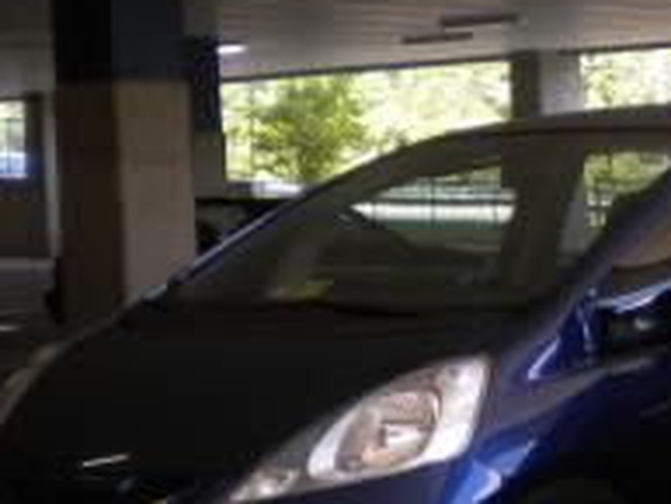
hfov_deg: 16.0
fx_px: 2250
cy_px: 396
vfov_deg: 12.7
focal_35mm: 116
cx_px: 890
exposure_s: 1/122
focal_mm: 6.3
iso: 80
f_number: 3.1
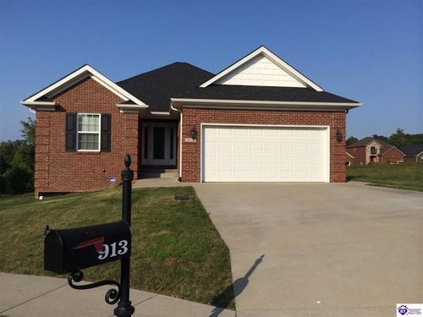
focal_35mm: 30
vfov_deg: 46.8
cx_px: 212
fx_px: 367
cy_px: 158
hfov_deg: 60.0
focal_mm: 4.12
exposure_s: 1/3165
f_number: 2.2
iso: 32
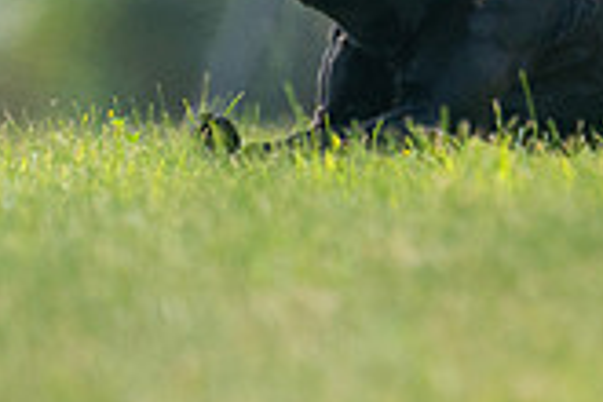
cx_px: 545
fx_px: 35407
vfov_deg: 0.7
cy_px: -79
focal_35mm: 2114
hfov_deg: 1.0
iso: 2000
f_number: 6.3
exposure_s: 1/4000
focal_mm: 600
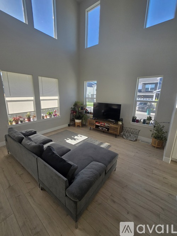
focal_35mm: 13
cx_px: 88
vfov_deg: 106.2
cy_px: 118
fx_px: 89
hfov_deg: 89.9
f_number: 2.2
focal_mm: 2.2
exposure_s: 1/719
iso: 125
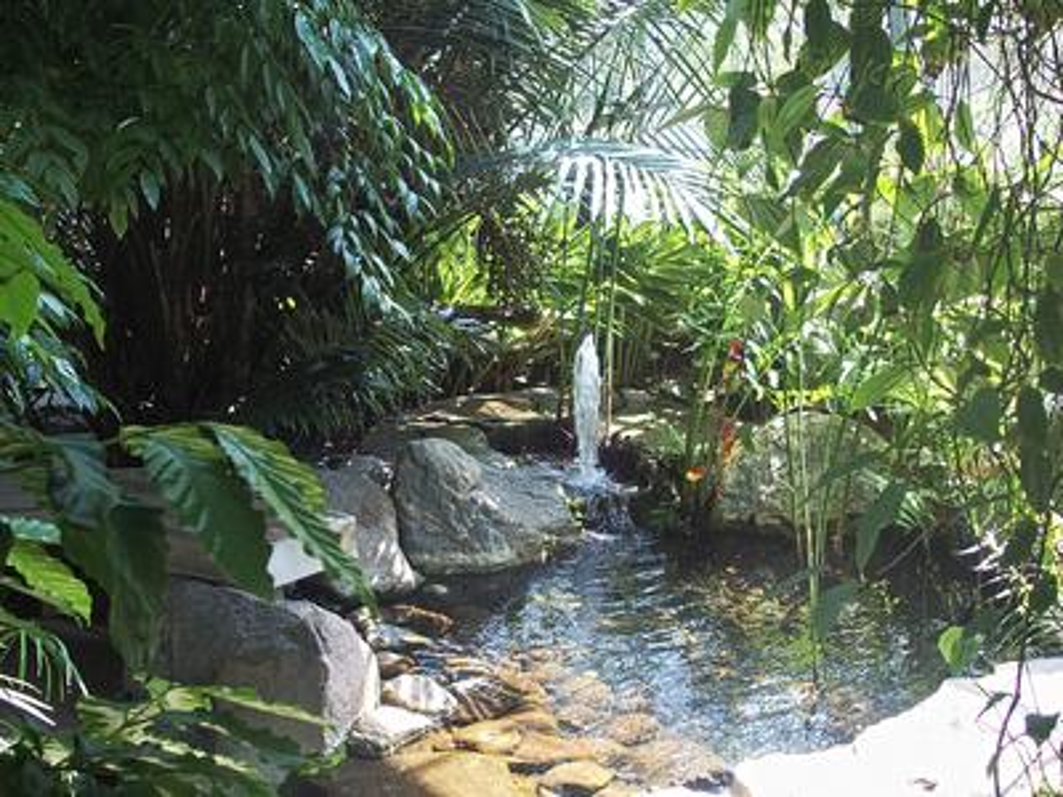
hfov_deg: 44.8
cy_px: 398
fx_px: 1290
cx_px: 532
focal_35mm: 42
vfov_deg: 34.3
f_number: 3.2
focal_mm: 9
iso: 100
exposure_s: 1/125
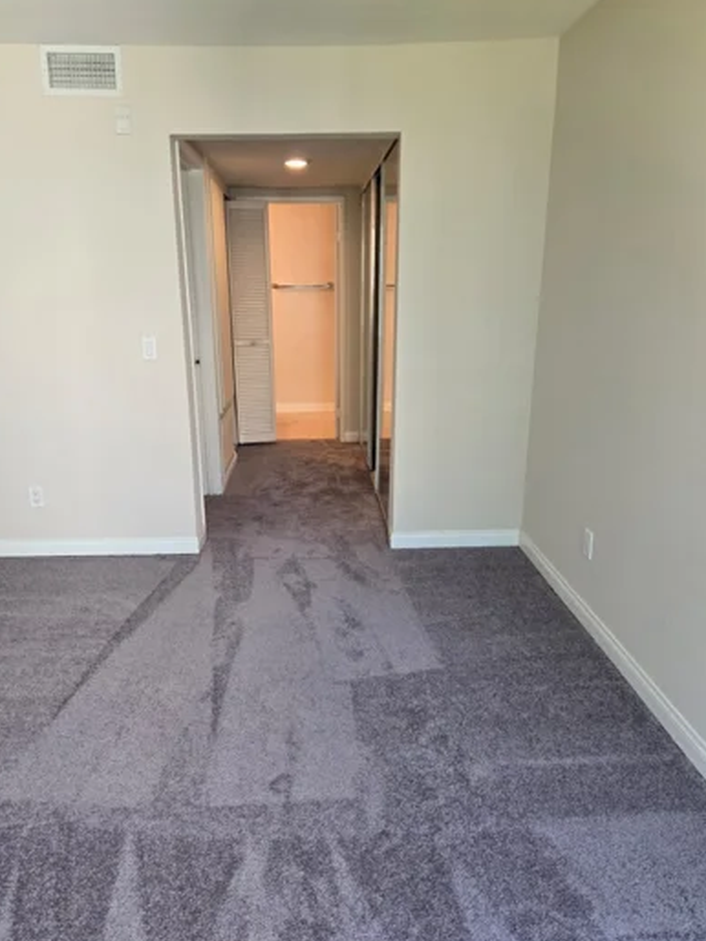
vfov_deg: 69.4
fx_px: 680
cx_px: 338
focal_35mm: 25
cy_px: 486
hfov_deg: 54.8
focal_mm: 5.4
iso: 200
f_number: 1.8
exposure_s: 1/120
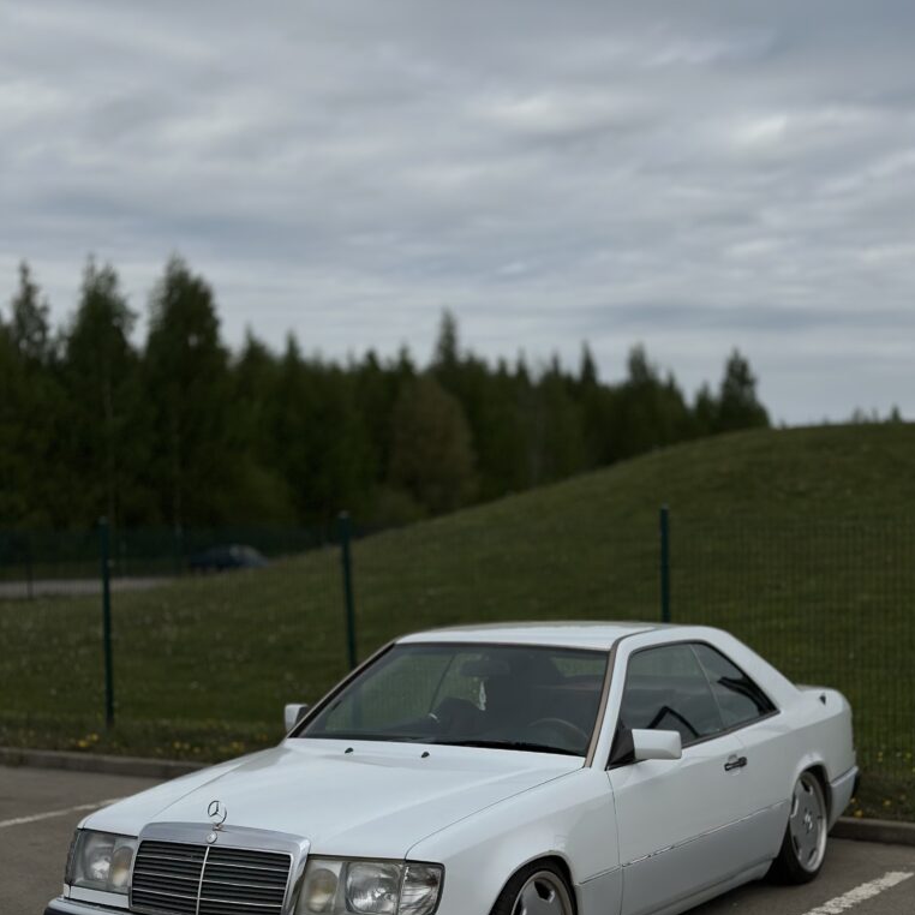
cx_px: 460
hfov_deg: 30.0
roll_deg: +1.1
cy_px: 612
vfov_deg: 29.8
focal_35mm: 57
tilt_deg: -2.7
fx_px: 1705
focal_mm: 6.86
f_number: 1.78
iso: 100
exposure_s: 1/18868
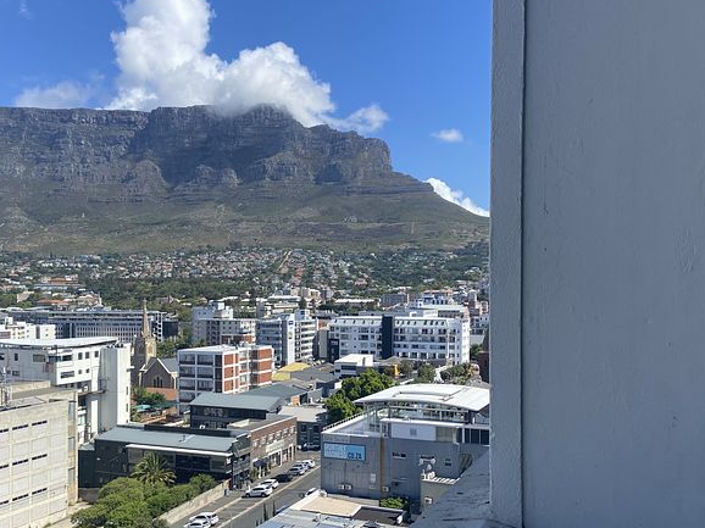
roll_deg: -0.8
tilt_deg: -1.2
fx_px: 733
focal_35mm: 36
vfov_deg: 39.4
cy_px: 328
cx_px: 322
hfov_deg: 51.3
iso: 32
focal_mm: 4.25
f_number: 1.8
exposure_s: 1/2571
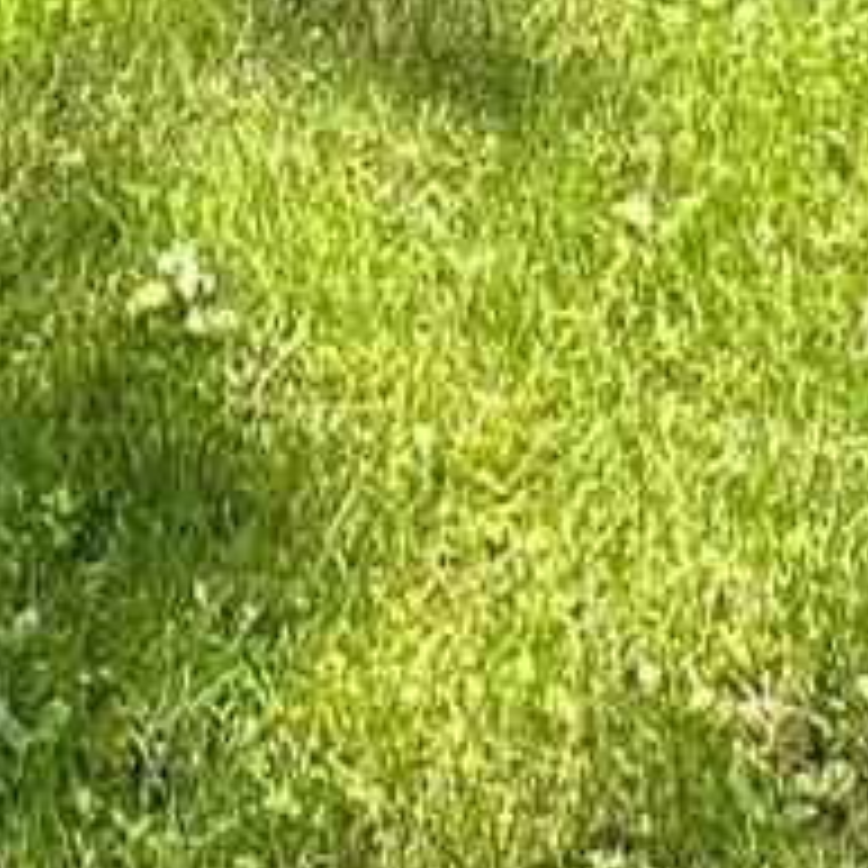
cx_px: 270
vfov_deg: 8.3
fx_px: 3716
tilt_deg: +13.4
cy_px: -2460
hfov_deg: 13.3
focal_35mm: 131
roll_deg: -0.8
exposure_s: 1/236
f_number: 2.2
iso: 40
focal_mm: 2.22
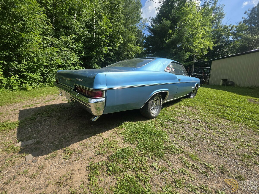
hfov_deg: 106.2
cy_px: 97
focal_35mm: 13
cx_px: 130
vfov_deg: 89.9
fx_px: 97
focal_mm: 2.2
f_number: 1.9
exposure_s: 1/1580
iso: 40
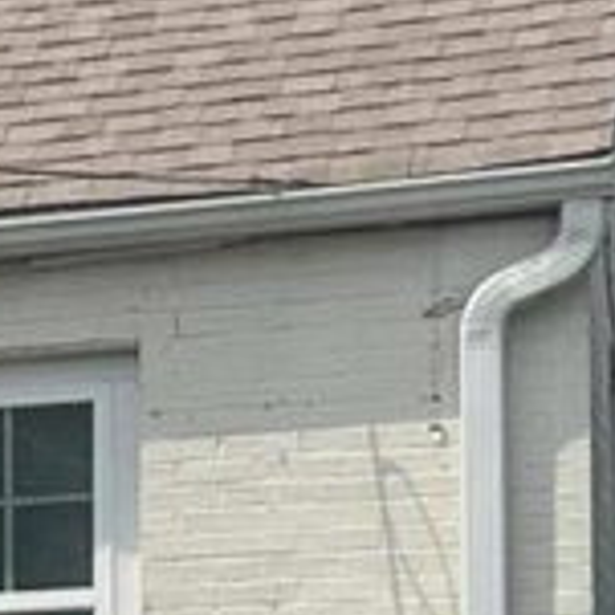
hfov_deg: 6.7
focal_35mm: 243
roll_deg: -1.6
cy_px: 904
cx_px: -1006
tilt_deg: +6.3
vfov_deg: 7.1
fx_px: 4884
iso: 50
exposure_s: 1/5587
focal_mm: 5.7
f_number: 1.5
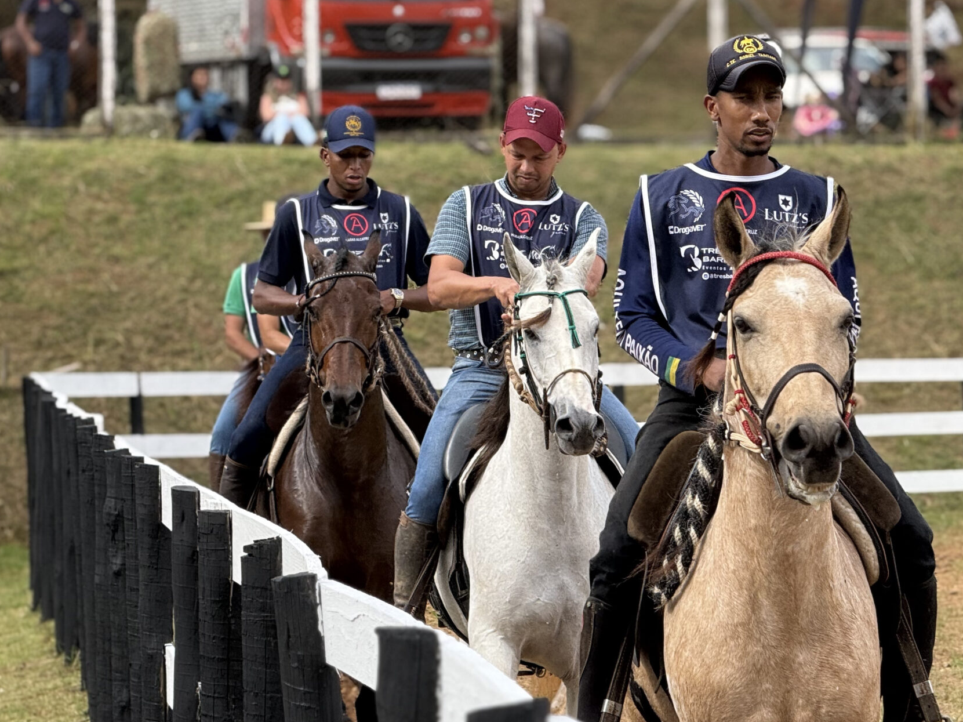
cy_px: 401
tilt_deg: +0.8
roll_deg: +0.9
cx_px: 692
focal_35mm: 185
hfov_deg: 10.7
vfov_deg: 8.0
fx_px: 5145
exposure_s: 1/616
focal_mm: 15.66
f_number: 2.8
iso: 64
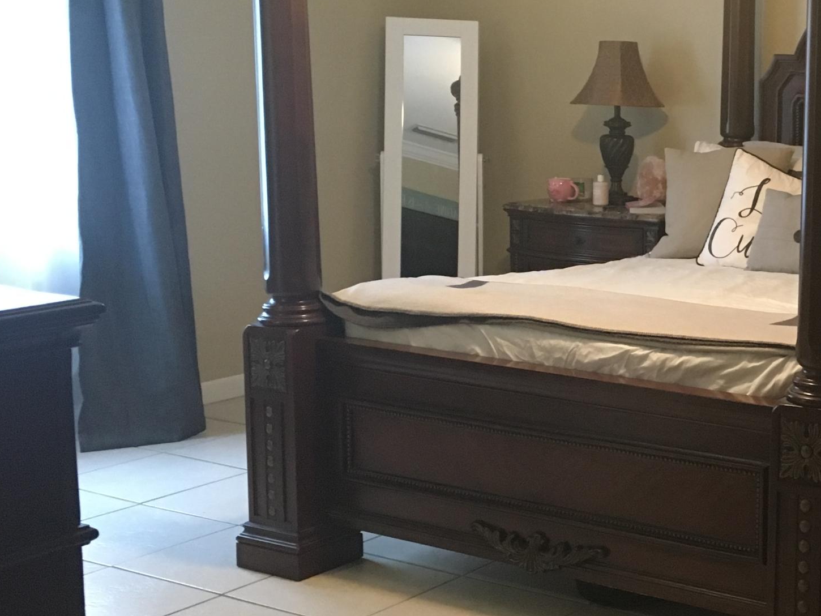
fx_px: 1423
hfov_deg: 29.9
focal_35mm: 60
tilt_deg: -9.1
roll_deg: -1.6
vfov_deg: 24.4
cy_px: 311
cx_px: 825
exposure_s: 1/15
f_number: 2.2
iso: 200
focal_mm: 4.15
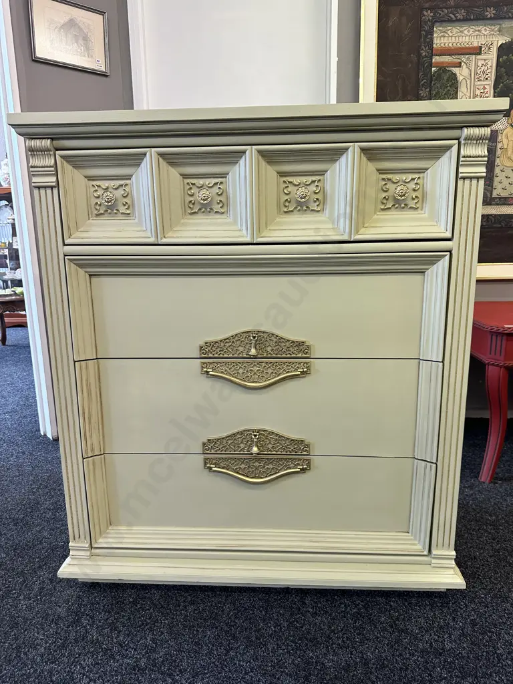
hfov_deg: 56.8
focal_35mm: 24
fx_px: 474
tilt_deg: -12.5
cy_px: 342
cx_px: 256
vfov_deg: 71.6
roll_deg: +1.0
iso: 160
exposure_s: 1/100
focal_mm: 6.86
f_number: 1.78
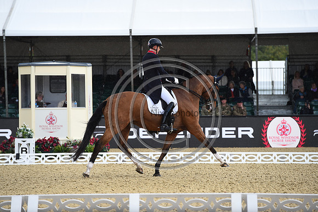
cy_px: 106
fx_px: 1766
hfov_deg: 10.3
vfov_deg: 6.9
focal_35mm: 200
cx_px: 159
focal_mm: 200
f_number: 5
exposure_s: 1/1250
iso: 720
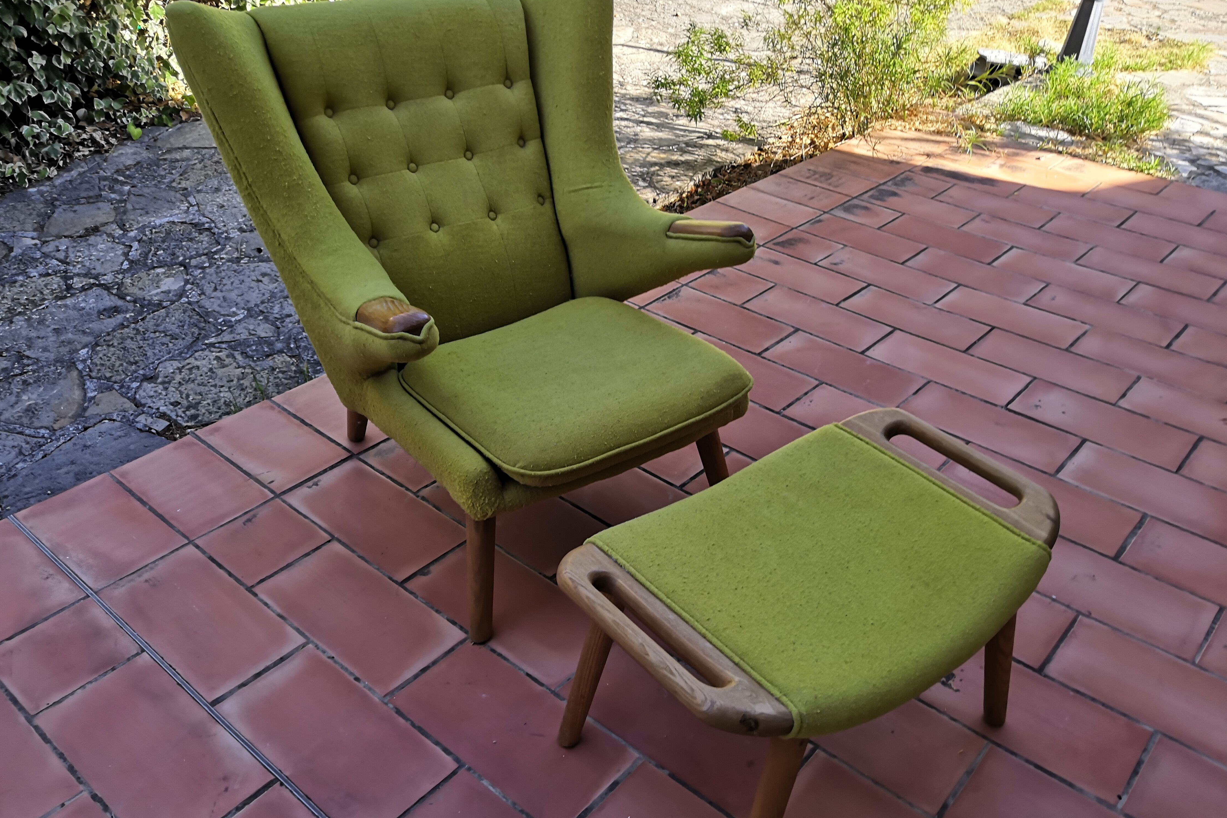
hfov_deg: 63.6
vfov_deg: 44.9
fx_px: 988
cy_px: 450
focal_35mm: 29
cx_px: 596
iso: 50
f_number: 1.8
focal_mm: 3.95
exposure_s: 1/199
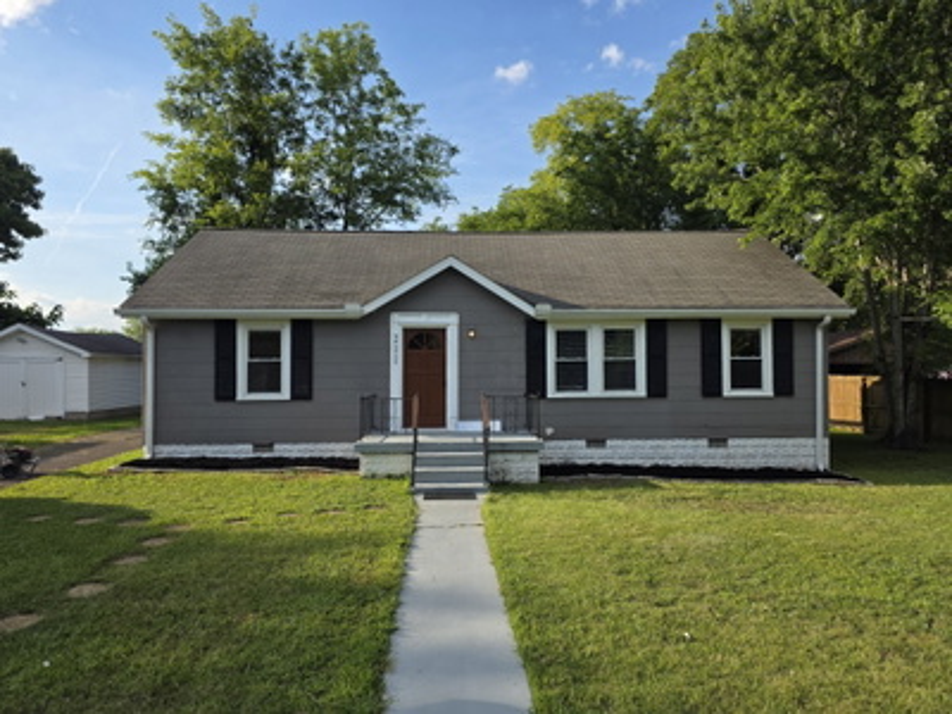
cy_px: 357
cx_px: 476
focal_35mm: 23
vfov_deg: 58.9
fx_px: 633
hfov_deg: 73.9
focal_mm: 6.3
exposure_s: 1/5000
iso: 80
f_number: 1.7
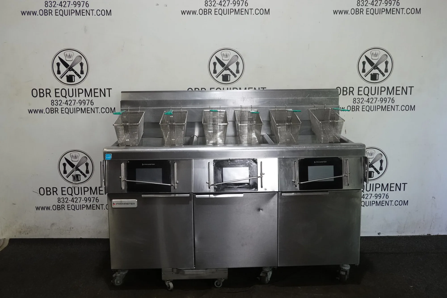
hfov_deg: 48.5
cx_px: 224
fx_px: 497
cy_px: 149
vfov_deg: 33.4
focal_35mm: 40
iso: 2500
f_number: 4
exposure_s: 1/250
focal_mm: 14.69
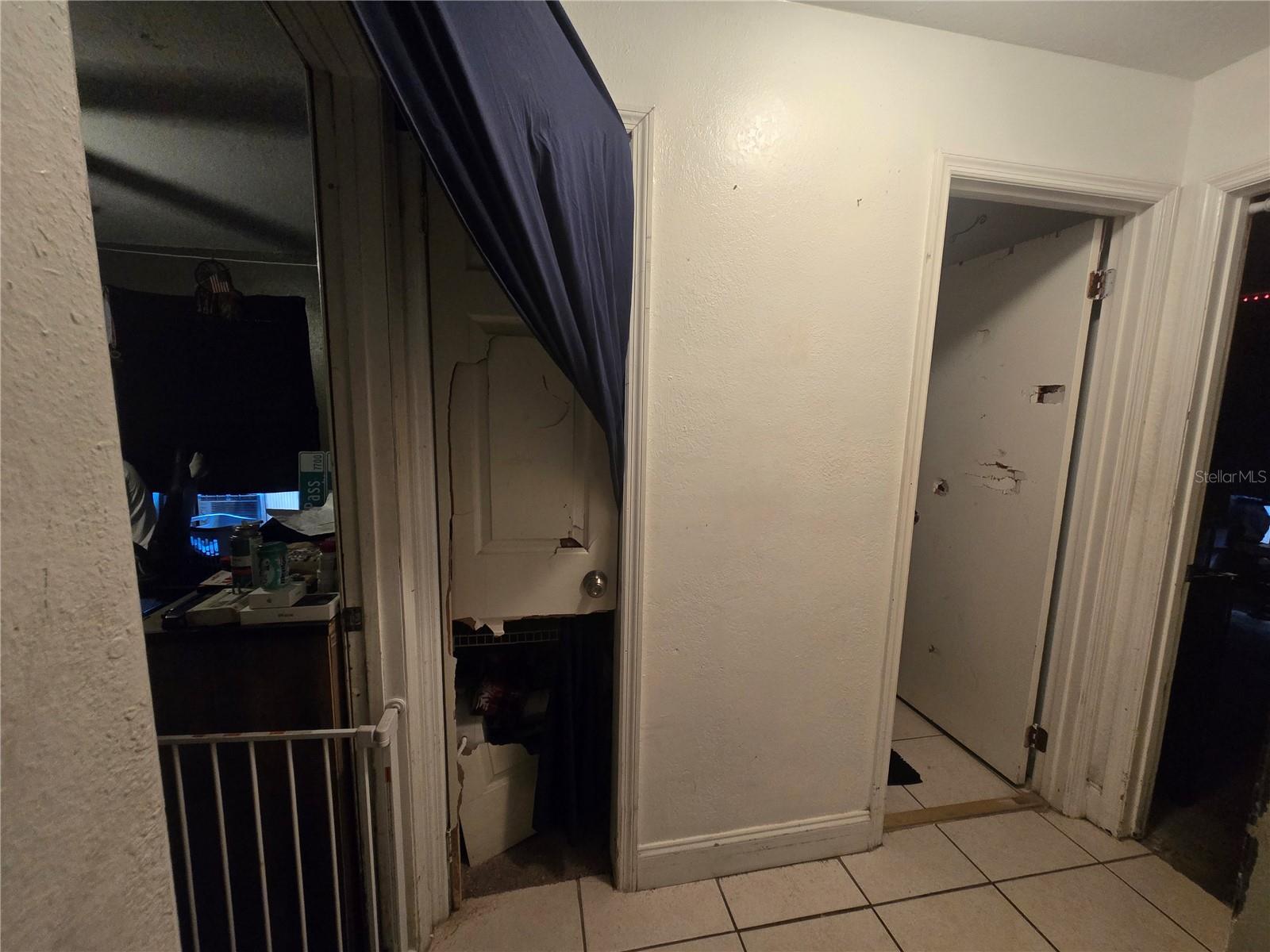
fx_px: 477
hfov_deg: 106.2
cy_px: 476
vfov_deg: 89.9
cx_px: 635
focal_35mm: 13
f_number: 2.2
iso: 500
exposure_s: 1/60
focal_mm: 2.2
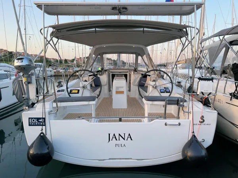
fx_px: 179
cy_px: 89
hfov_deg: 67.3
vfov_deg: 53.1
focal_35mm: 26
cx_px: 119
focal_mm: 5.7
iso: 40
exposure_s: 1/253
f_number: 1.5
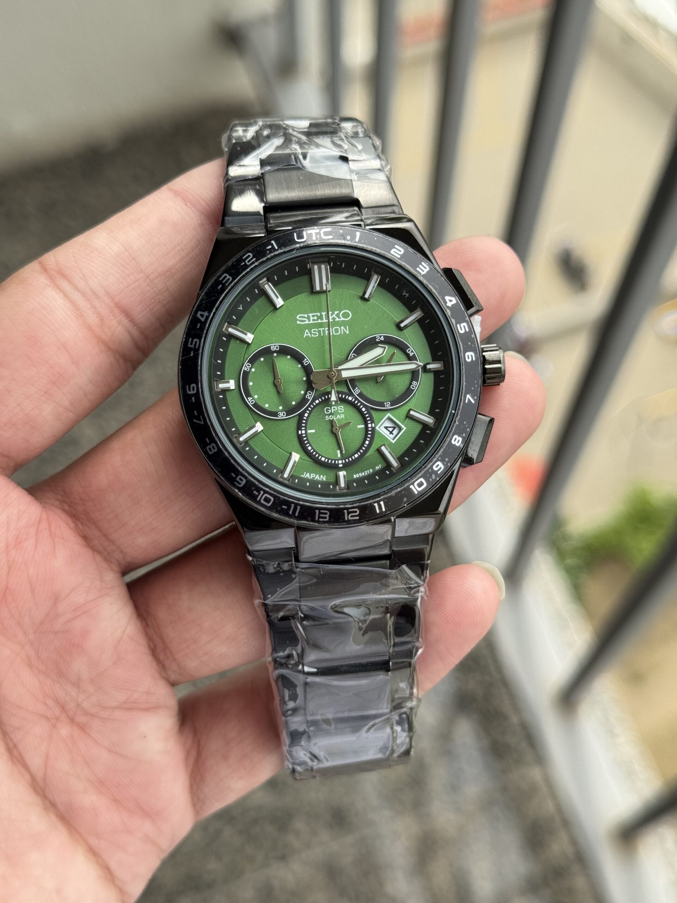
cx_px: 338
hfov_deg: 30.3
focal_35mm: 48
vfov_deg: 39.7
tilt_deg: -66.9
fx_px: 1252
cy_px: 452
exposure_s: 1/1597
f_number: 1.78
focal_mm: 6.76
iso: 64
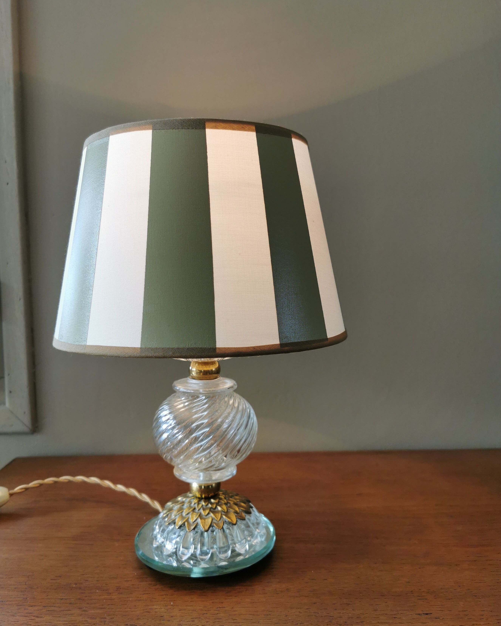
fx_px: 538
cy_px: 316
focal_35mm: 29
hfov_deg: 50.0
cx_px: 246
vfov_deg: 60.4
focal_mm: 5.56
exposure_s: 1/278
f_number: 1.6
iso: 50
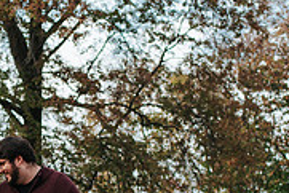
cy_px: 215
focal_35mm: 119
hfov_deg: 16.9
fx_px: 956
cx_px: 11
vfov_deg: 11.4
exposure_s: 1/320
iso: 140
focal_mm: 35
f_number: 2.8
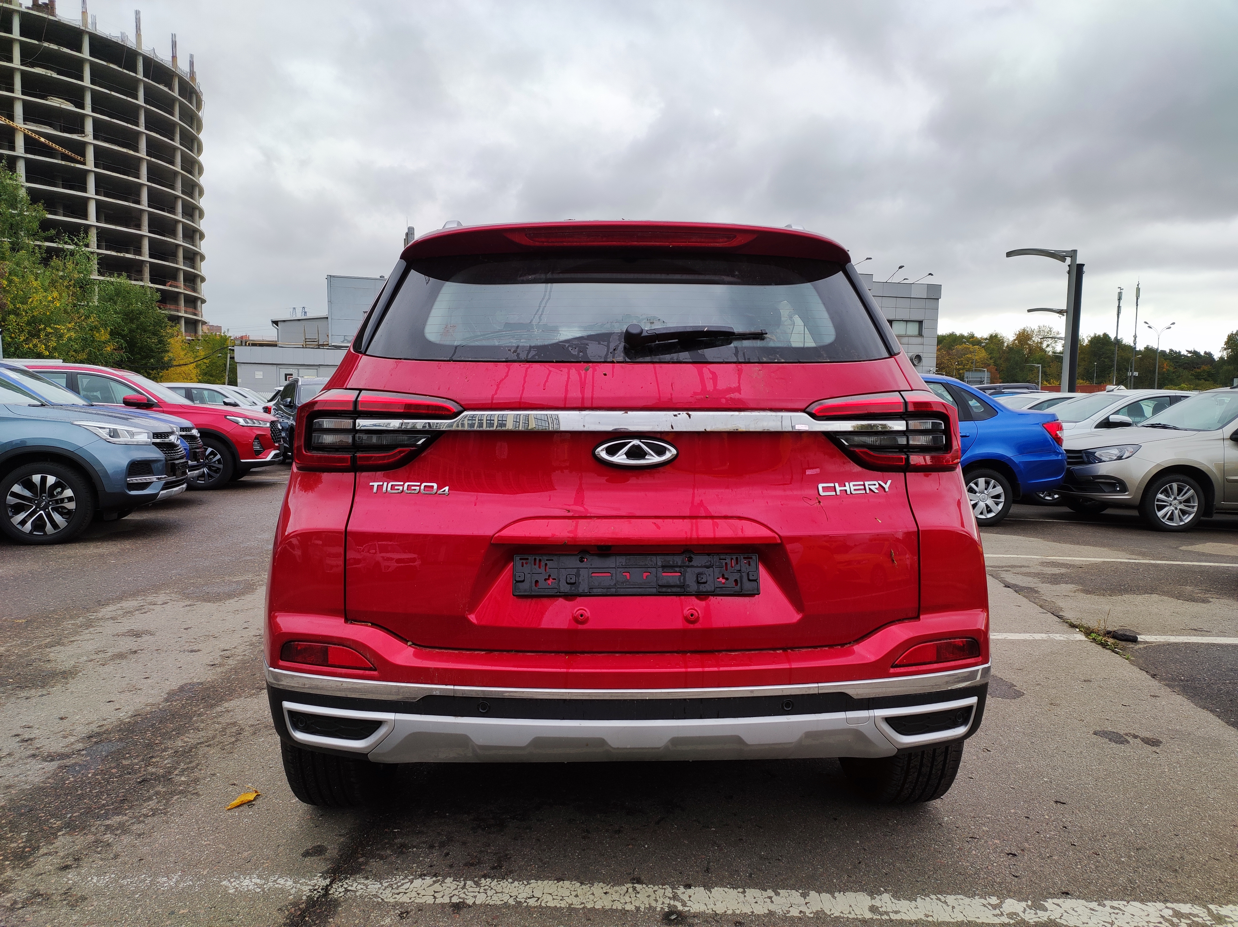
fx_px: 607
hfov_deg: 91.1
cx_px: 619
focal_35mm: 17
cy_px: 464
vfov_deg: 74.6
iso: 53
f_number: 1.79
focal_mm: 4.74
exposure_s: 1/60
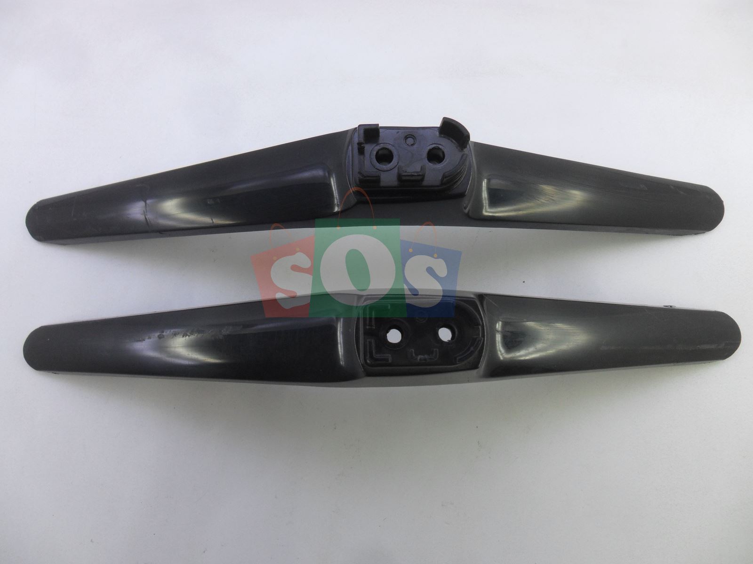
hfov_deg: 65.3
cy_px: 282
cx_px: 376
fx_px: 587
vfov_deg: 51.4
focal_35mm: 27
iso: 100
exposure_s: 1/60
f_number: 3.5
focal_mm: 4.9
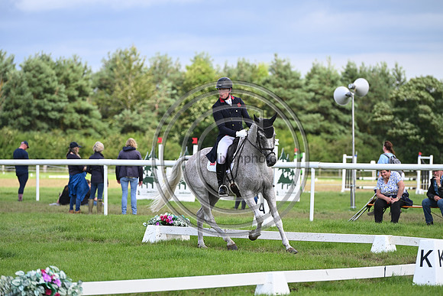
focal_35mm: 200
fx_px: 2462
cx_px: 222
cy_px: 148
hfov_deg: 10.3
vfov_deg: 6.9
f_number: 4
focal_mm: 200
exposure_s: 1/1250
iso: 280
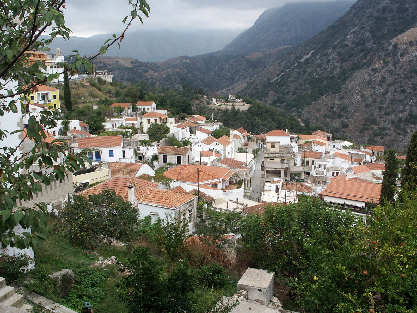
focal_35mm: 30
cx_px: 208
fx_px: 361
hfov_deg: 60.0
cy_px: 156
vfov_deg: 46.8
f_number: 5.6
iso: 100
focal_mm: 7.86
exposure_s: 1/180
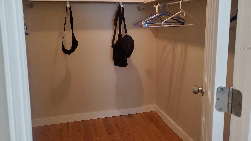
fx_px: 193
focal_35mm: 29
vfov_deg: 39.8
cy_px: 49
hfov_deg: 66.1
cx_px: 126
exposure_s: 1/40
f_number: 1.5
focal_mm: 4.3
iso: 320
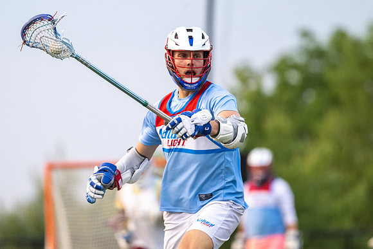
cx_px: 189
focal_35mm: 645
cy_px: 97
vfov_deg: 2.1
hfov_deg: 3.2
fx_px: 6689
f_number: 5.6
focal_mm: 500
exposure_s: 1/1000
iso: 4500
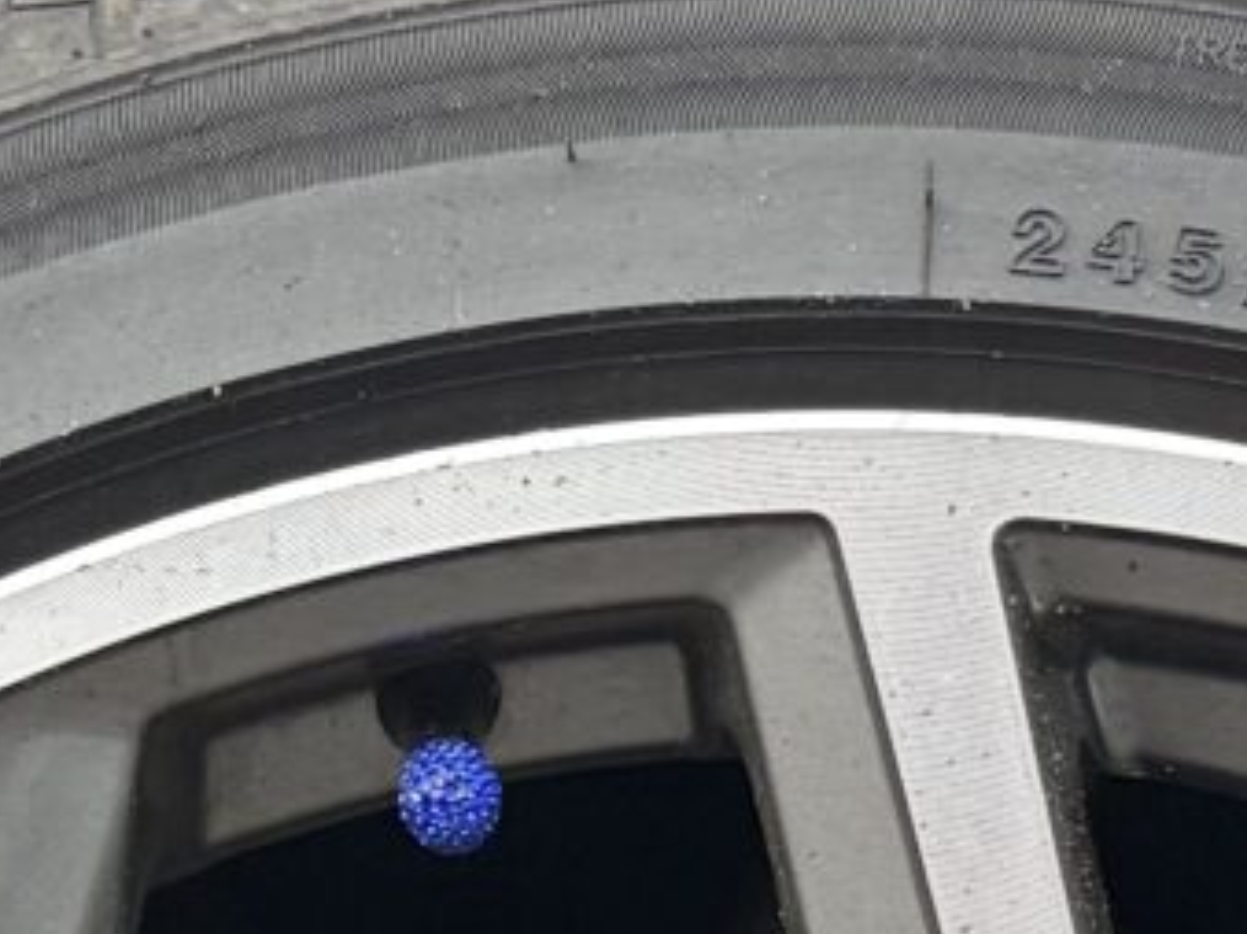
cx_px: 502
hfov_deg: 10.9
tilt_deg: -13.9
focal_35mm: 182
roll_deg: -3.5
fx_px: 6552
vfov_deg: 7.8
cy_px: 1909
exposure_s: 1/121
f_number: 1.78
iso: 160
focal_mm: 6.76
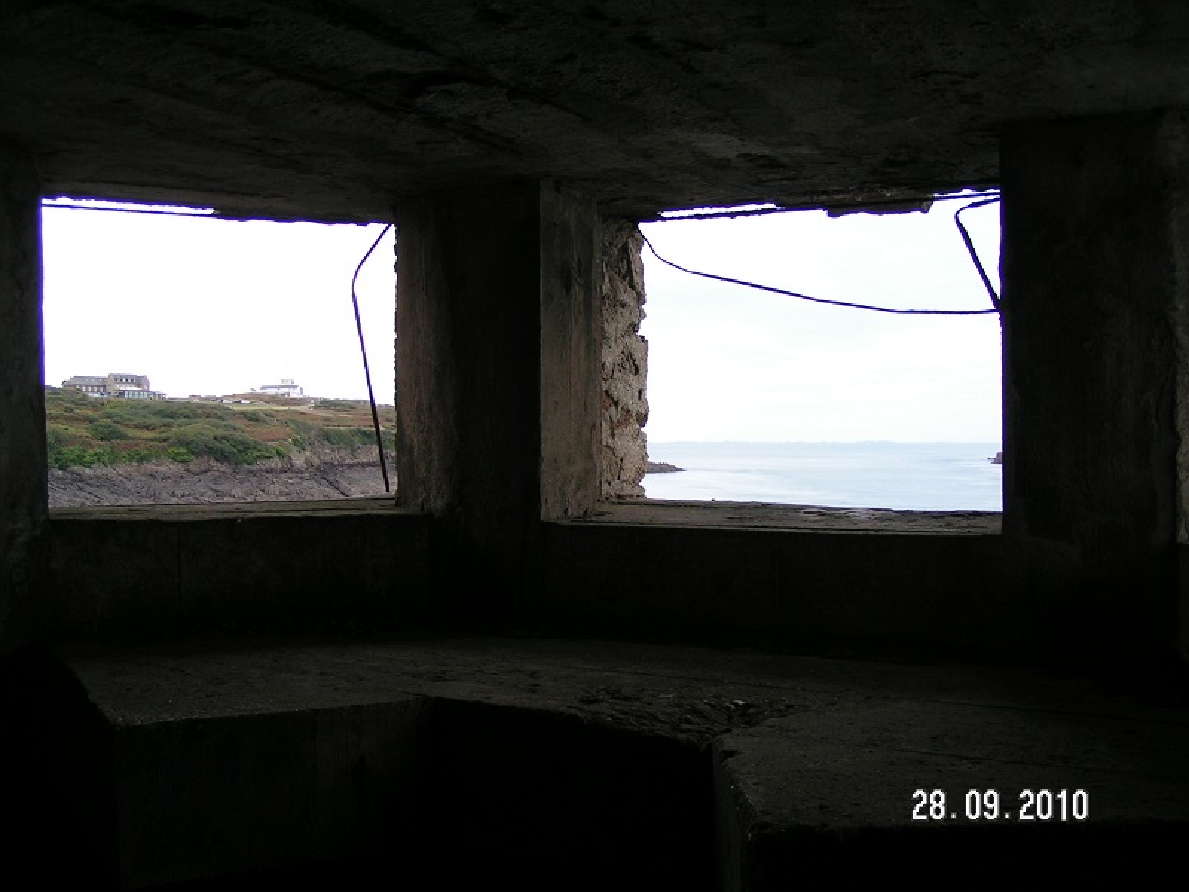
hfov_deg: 49.0
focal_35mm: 38
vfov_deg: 37.7
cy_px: 446
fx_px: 1305
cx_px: 594
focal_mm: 5.8
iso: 50
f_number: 3.2
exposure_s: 1/50
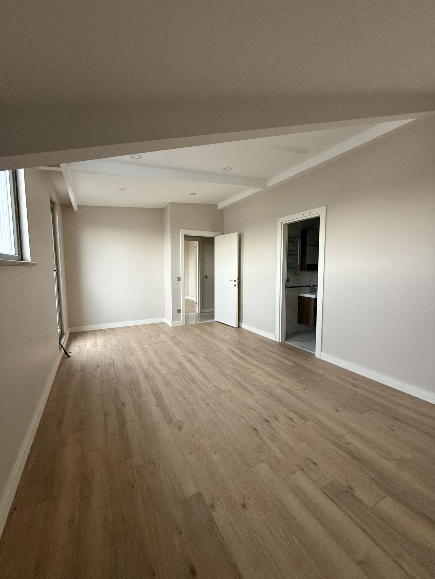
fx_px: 235
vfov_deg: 102.1
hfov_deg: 85.7
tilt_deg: -4.6
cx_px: 218
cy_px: 290
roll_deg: -0.1
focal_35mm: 14
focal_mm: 2.22
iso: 320
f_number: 2.2
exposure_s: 1/66
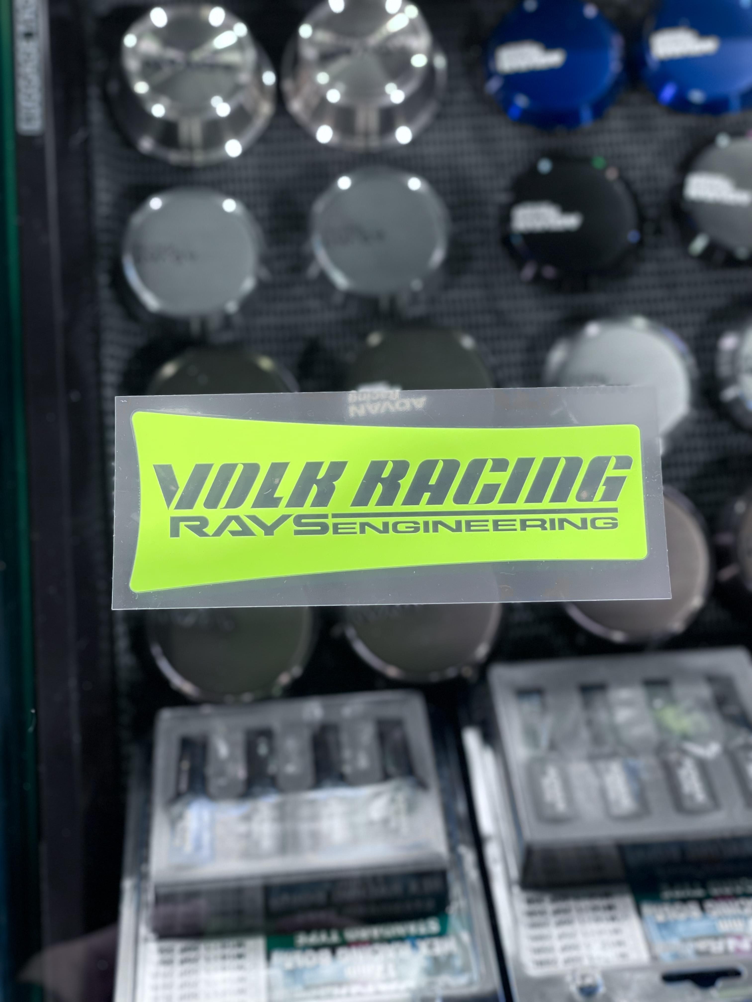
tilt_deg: -76.2
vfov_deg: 36.8
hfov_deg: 28.0
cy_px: 501
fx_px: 1506
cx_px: 376
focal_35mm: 52
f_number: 2
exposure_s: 1/33
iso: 125
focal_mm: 6
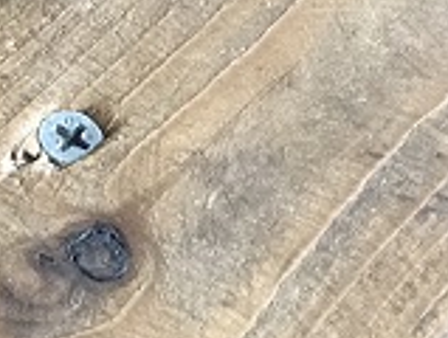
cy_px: -380
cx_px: -572
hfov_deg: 6.6
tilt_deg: -47.0
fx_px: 3710
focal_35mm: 286
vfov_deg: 5.1
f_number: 2.8
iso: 100
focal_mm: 6.6
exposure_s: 1/50
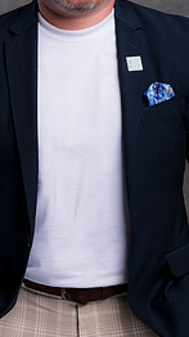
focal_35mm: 153
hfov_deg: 7.9
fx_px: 1366
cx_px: 81
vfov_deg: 14.0
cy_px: 103
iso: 100
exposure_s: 1/200
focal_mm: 85
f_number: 5
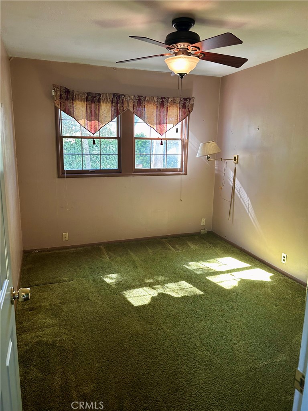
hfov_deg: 53.1
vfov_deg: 67.3
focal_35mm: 26
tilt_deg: -10.9
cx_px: 154
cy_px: 206
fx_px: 308
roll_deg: -1.0
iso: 80
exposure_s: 1/60
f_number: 1.5
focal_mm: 5.7
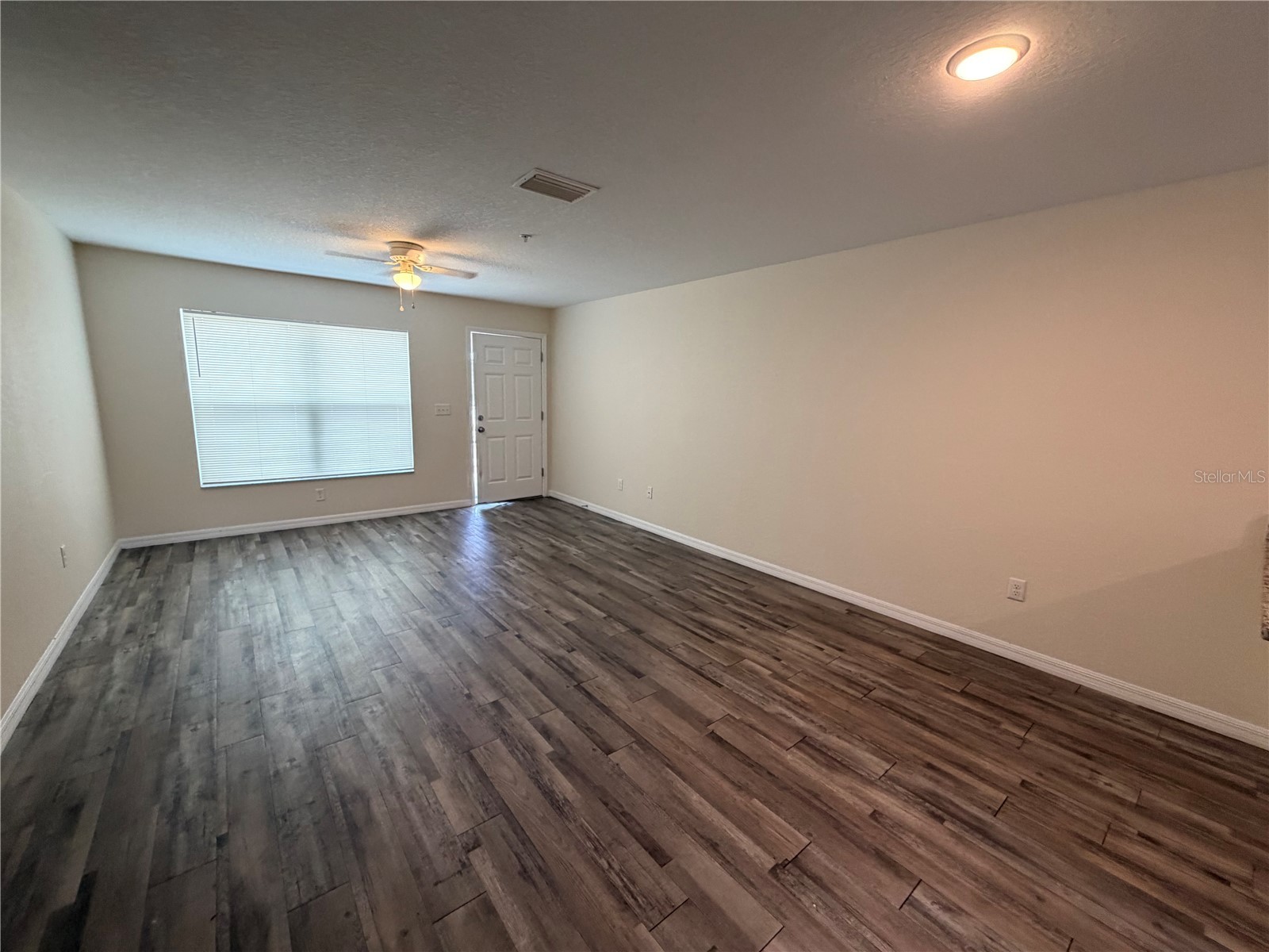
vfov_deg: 85.7
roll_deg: -2.3
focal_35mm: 14
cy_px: 476
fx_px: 513
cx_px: 634
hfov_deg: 102.1
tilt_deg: -8.9
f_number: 2.2
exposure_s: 1/60
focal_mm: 2.22
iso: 250
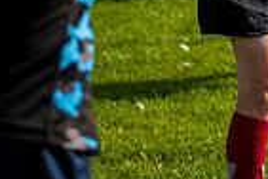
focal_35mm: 391
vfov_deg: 3.5
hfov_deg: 5.3
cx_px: 317
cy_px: -178
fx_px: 2911
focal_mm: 95
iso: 250
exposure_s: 1/1250
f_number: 4
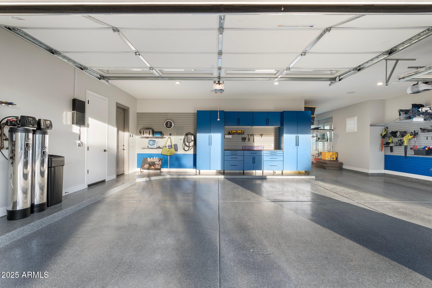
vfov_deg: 73.7
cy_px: 144
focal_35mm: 16
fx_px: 192
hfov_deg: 96.7
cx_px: 216
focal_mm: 16
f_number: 8
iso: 1000
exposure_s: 1/50
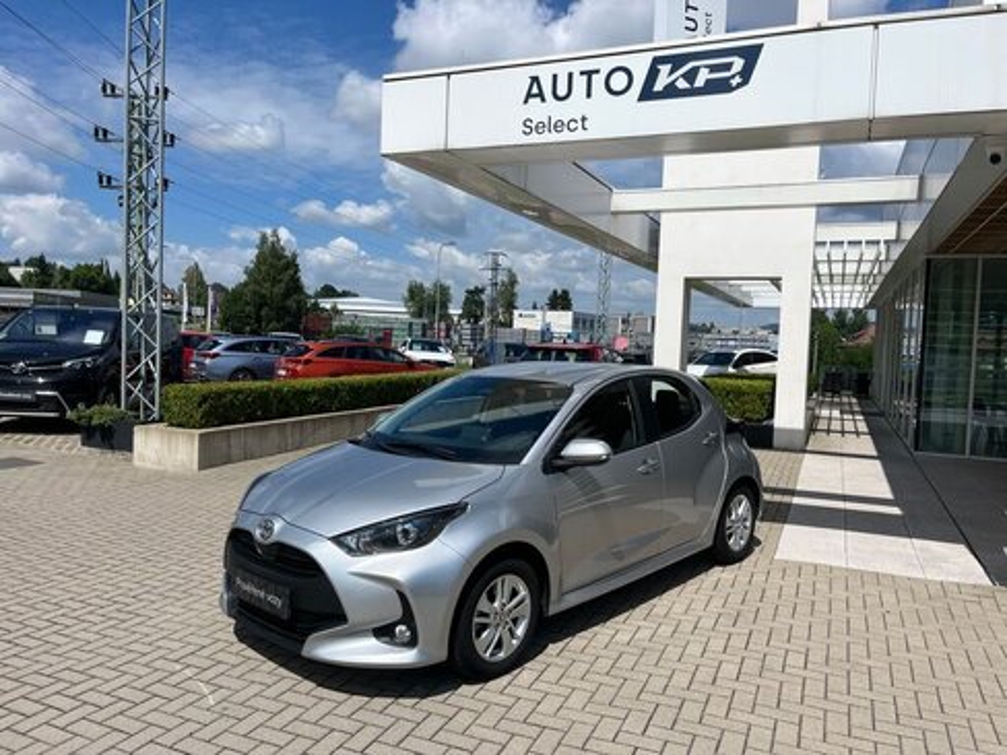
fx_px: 756
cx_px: 504
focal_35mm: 26
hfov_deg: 67.3
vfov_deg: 53.1
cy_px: 378
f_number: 1.6
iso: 50
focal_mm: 5.1
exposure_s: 1/7353
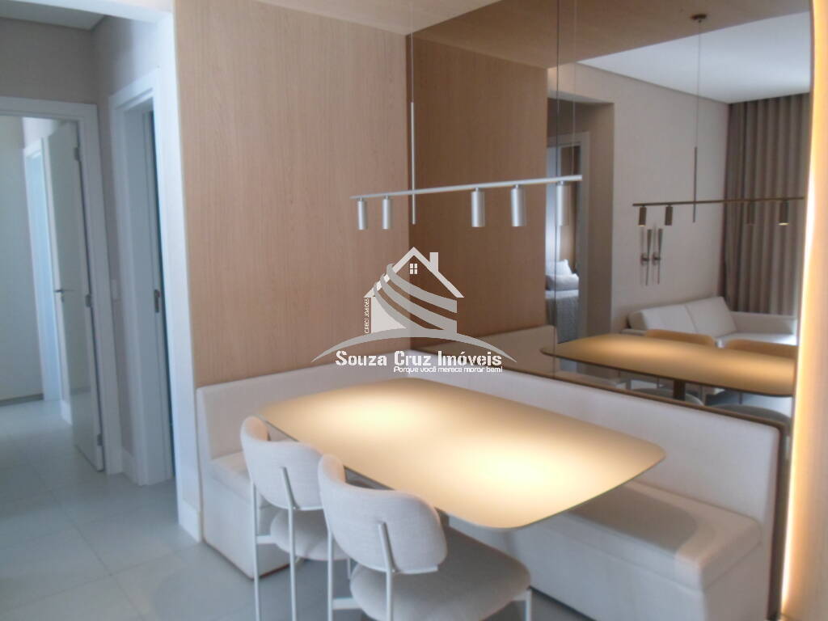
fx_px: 598
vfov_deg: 54.9
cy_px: 310
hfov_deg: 69.4
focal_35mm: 25
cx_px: 414
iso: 100
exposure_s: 1/30
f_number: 2.5
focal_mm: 4.5
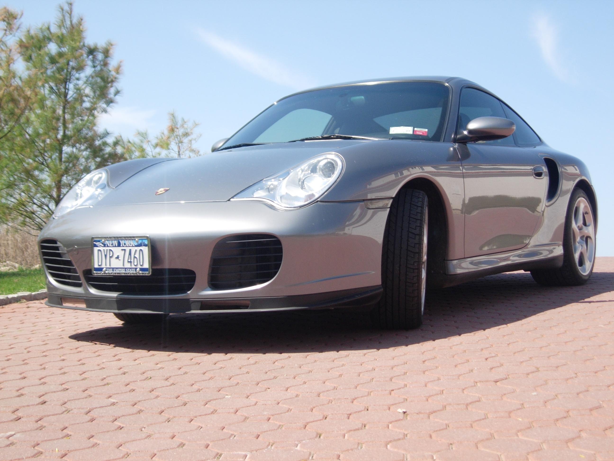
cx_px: 307
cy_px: 230
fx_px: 1082
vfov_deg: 24.0
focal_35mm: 61
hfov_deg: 31.7
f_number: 3.5
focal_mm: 12.7
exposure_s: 1/592
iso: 64
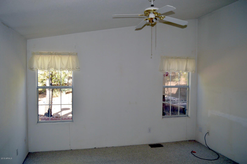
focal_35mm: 27
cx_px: 124
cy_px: 82
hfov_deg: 67.4
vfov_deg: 47.9
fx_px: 185
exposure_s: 1/125
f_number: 4
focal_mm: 18
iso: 320
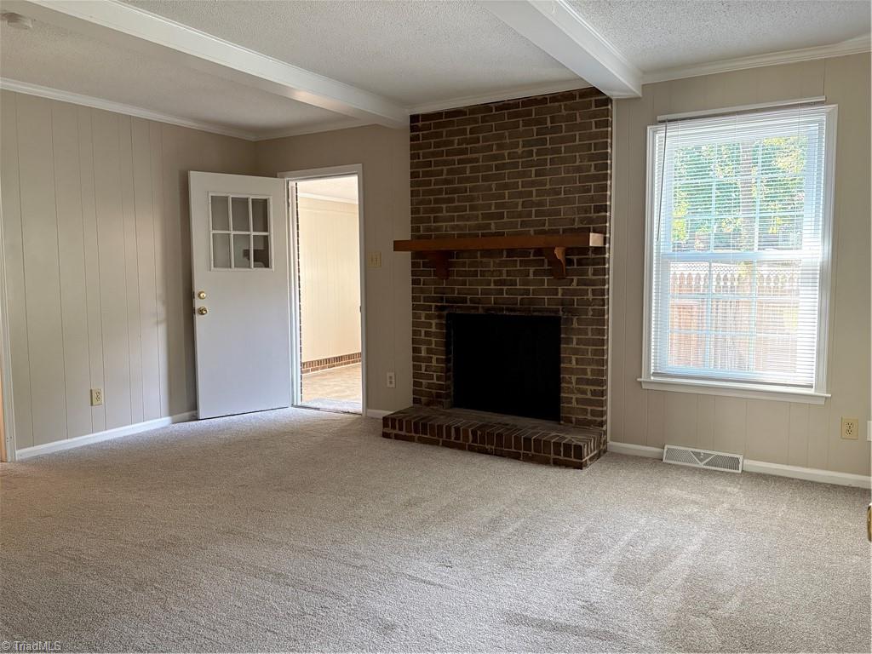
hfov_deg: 67.3
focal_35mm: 26
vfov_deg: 53.1
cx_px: 436
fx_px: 655
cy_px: 327
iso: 400
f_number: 1.6
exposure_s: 1/60
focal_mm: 5.96
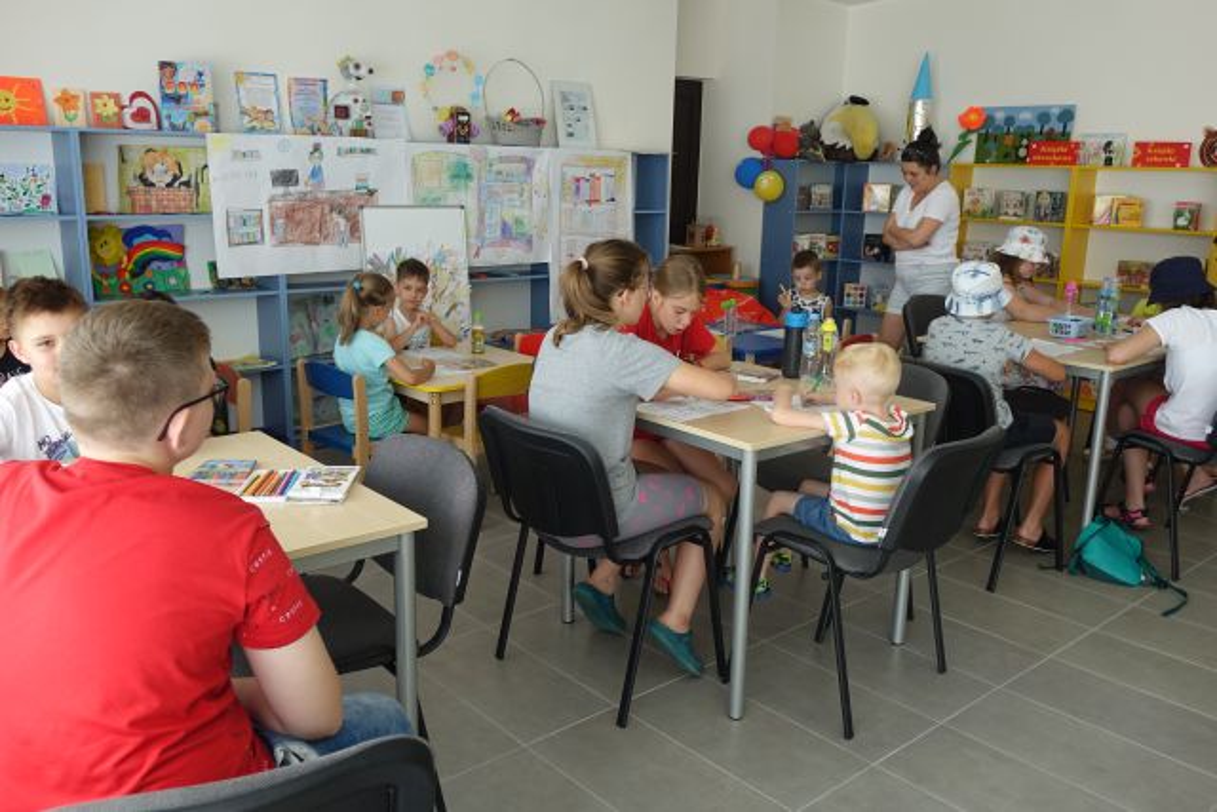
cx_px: 608
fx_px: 1014
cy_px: 406
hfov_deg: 61.9
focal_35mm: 30
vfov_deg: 43.6
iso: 125
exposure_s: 1/80
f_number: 2.8
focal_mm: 10.91
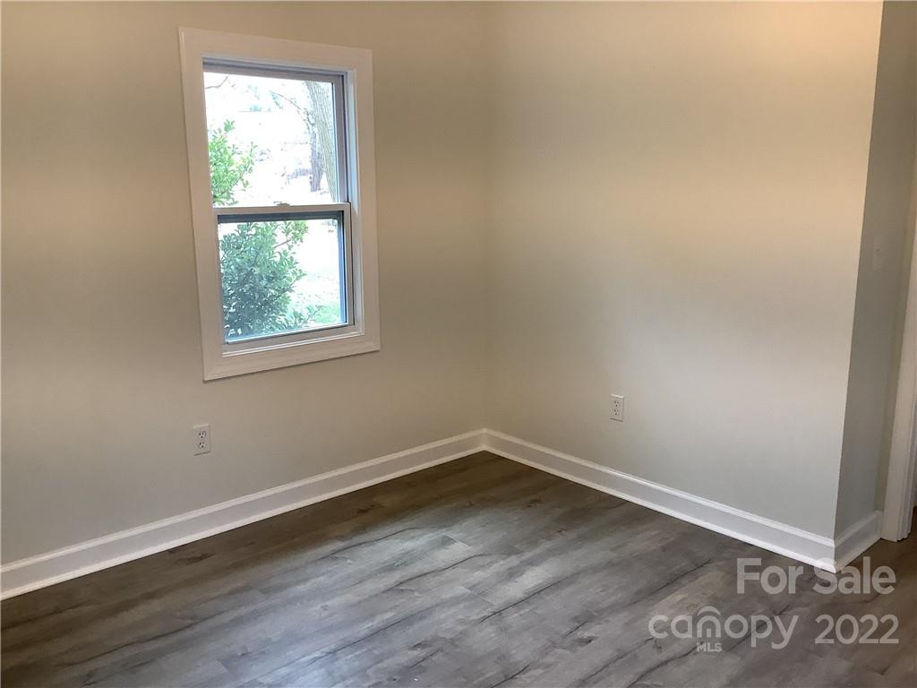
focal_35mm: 31
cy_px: 344
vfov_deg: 45.4
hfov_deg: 58.4
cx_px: 458
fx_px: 821
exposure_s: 1/50
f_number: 2.4
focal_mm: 3.3
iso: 100
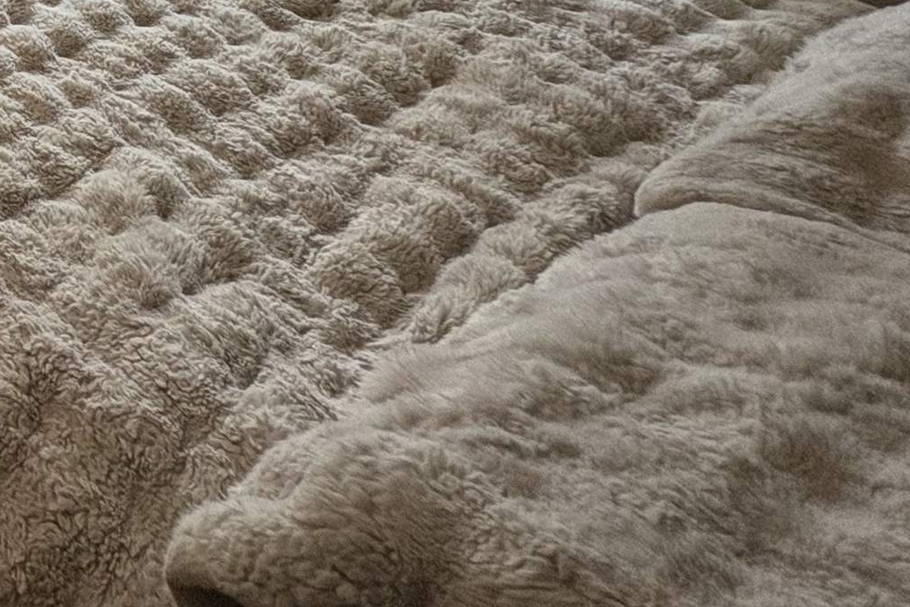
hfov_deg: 28.7
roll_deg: +0.7
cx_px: -449
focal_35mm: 44
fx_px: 1112
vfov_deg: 23.3
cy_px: -345
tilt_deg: -14.7
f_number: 2.2
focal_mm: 2.22
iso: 200
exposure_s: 1/96
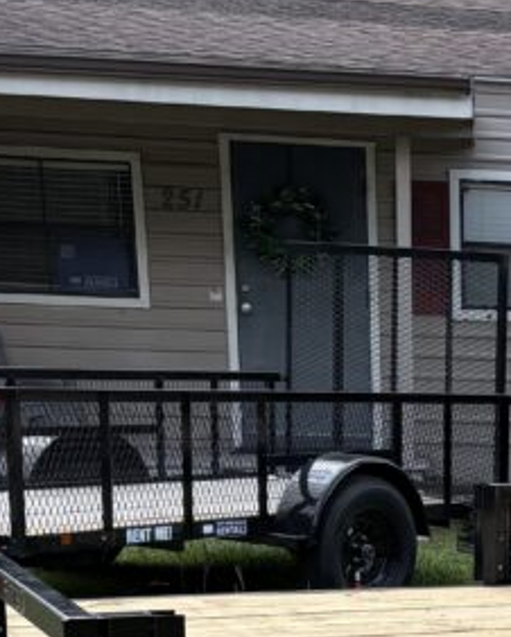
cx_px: 803
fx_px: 1737
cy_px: 761
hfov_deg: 15.3
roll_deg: -2.3
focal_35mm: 92
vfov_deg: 19.6
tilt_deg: -13.5
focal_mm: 5.96
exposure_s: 1/1587
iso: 64
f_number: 1.6
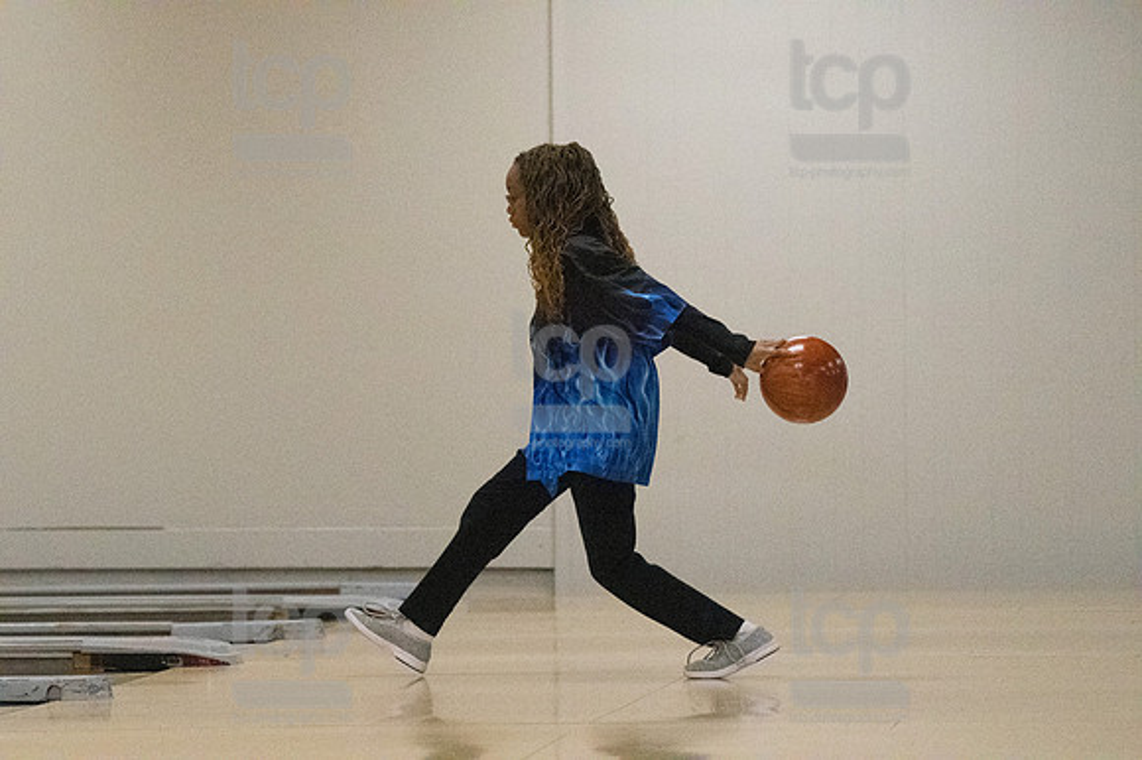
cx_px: 571
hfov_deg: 10.6
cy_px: 380
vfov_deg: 7.0
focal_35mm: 195
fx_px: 6182
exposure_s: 1/1250
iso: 10000
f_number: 4
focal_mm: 130
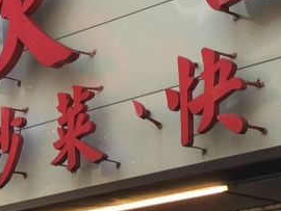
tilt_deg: +14.7
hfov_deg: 11.9
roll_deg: -0.5
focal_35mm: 161
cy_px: 133
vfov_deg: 9.2
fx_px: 1308
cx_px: -73
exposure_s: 1/120
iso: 50
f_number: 2.2
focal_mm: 4.15
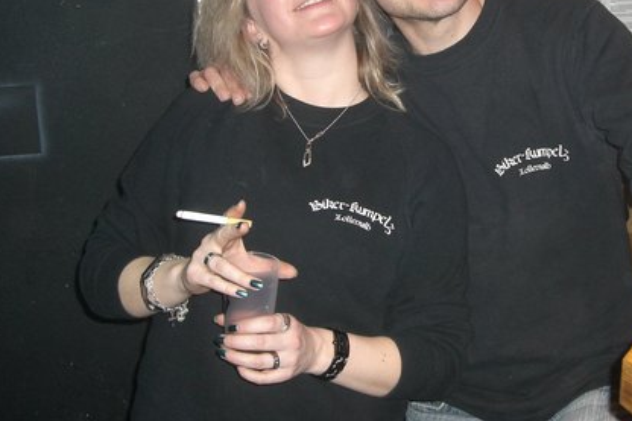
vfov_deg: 23.4
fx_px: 1000
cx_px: 397
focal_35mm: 57
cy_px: 84
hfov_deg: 34.9
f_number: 2.7
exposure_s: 1/60
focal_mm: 6.2
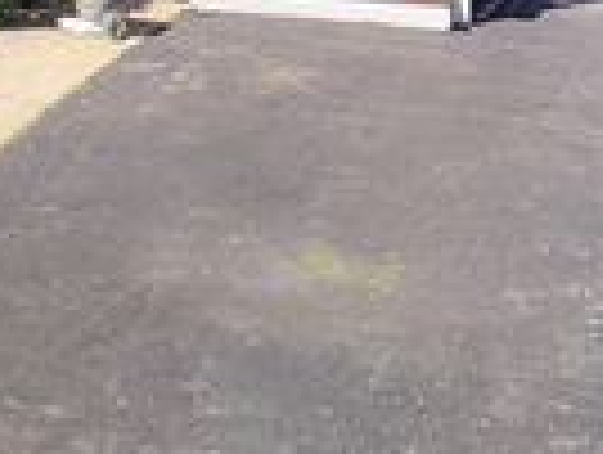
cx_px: -342
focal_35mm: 86
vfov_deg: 15.5
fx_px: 1501
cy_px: -283
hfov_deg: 19.4
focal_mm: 6.06
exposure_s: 1/2889
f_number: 1.8
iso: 64
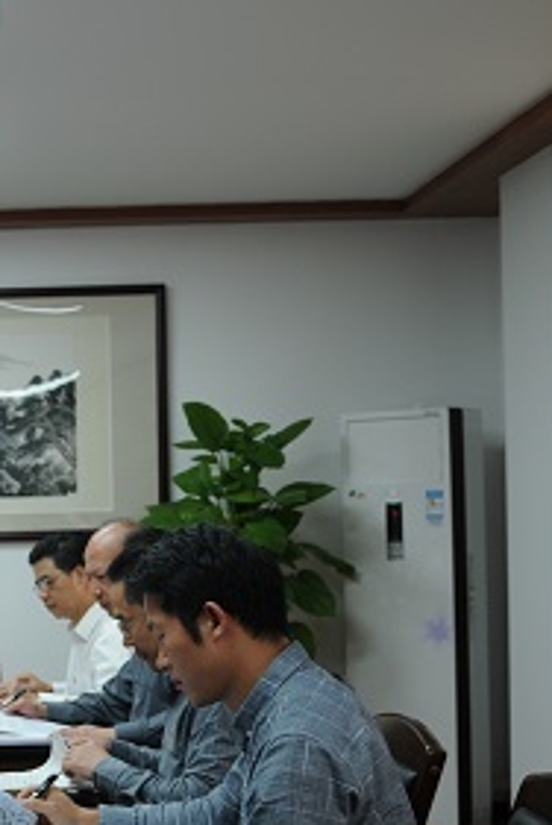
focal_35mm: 67
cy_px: 543
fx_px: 1539
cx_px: -129
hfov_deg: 19.1
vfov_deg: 29.8
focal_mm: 21
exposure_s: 1/50
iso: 250
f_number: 3.8
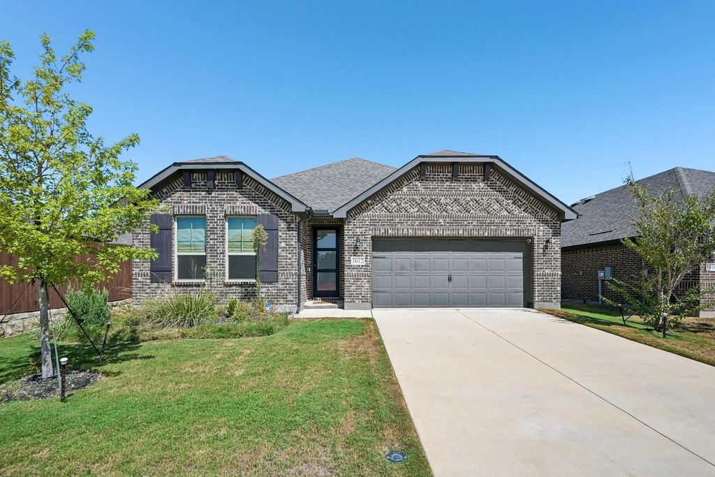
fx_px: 278
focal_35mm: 14
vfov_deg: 81.2
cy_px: 238
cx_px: 358
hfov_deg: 104.2
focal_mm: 14
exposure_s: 1/1000
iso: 250
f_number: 9
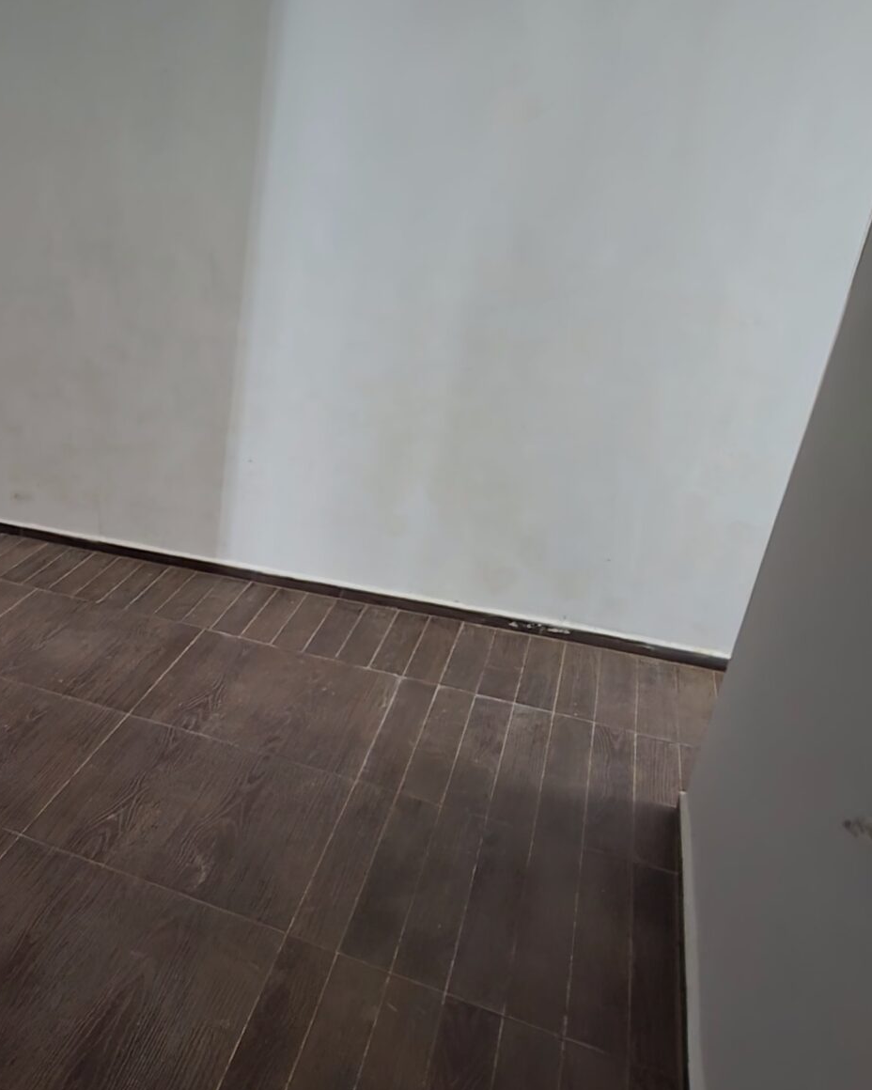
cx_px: -28
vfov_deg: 62.2
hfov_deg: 43.1
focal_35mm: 28
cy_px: 568
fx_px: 903
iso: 800
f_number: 2.2
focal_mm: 2.2
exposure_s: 1/8.33
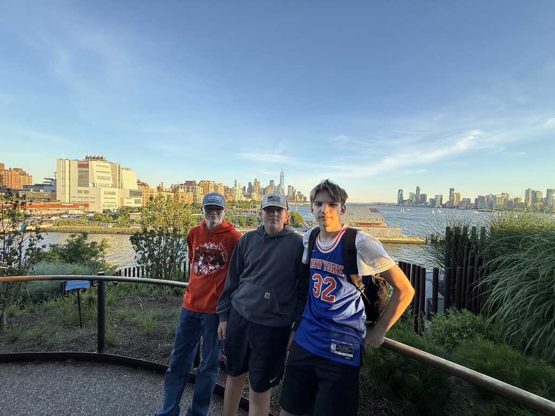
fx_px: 224
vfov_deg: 85.7
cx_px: 278
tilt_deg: -1.1
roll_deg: -1.8
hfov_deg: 102.1
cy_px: 208
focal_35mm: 14
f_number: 2.2
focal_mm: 2.22
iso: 50
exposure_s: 1/315
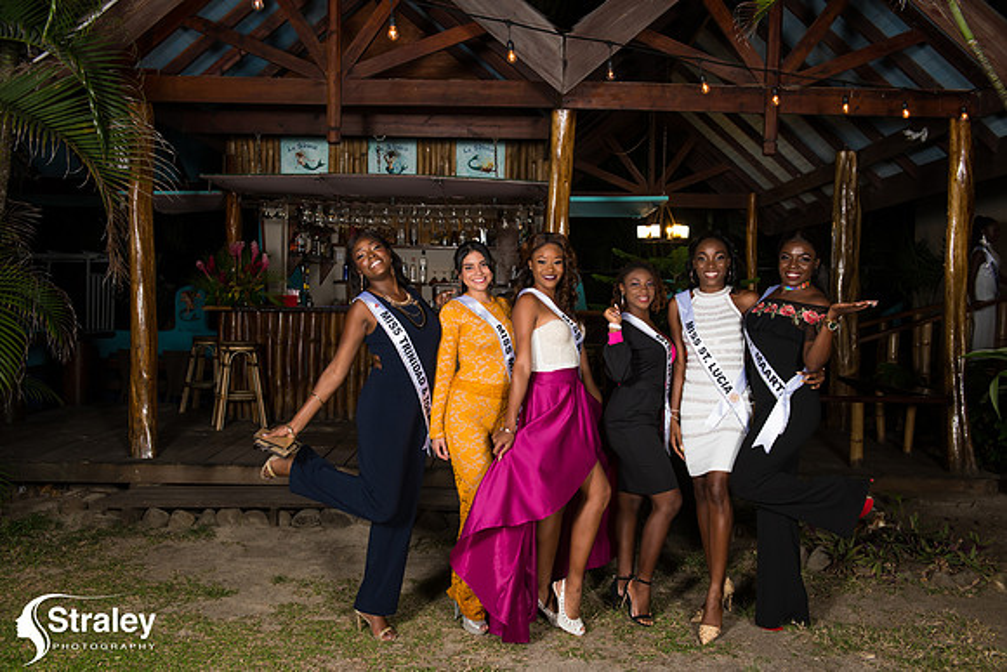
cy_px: 336
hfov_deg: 58.7
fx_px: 895
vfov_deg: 41.1
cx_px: 504
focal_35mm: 32
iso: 500
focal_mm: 32
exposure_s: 1/80
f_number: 5.6
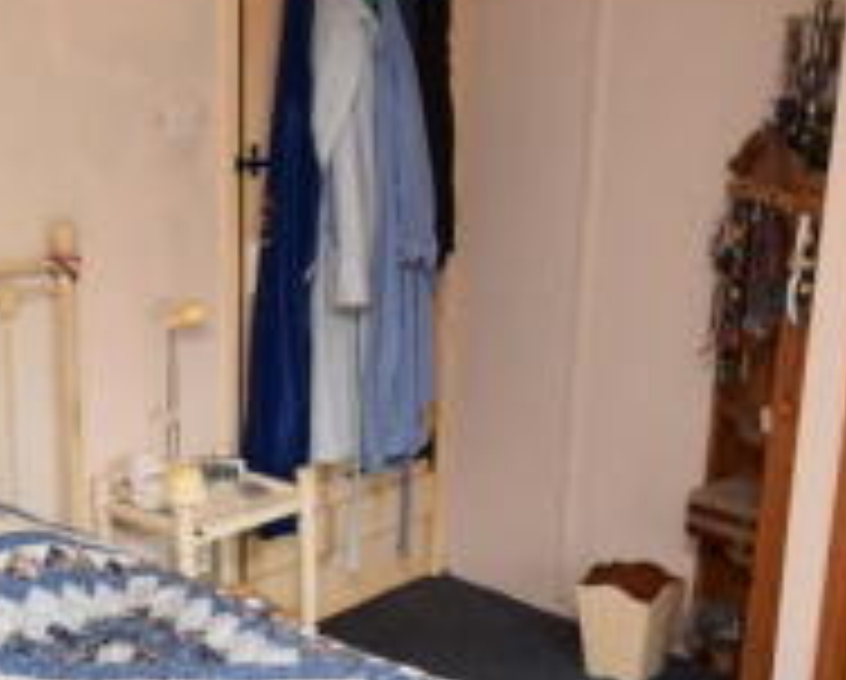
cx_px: 322
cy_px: 448
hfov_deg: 37.8
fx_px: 1229
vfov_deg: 30.7
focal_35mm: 49
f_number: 5.6
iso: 800
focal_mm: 10
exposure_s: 1/100
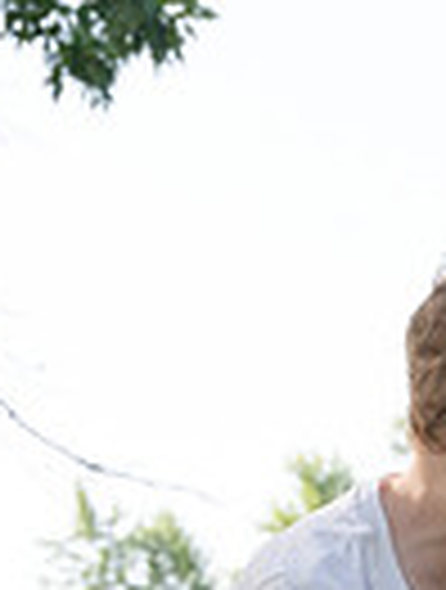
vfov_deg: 7.7
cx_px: 737
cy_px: 1293
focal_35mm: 242
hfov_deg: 6.1
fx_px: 4137
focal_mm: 57
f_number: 9
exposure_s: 1/320
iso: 400
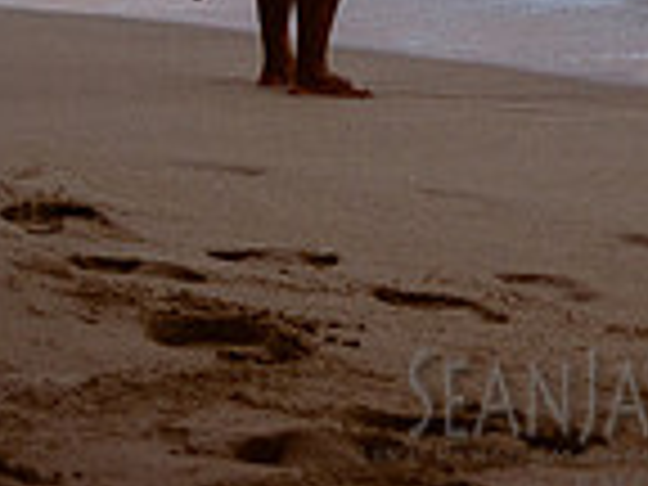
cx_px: 742
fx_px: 2639
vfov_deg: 10.0
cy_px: -367
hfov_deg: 13.7
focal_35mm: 141
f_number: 2.5
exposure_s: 1/4000
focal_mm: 35
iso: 1000
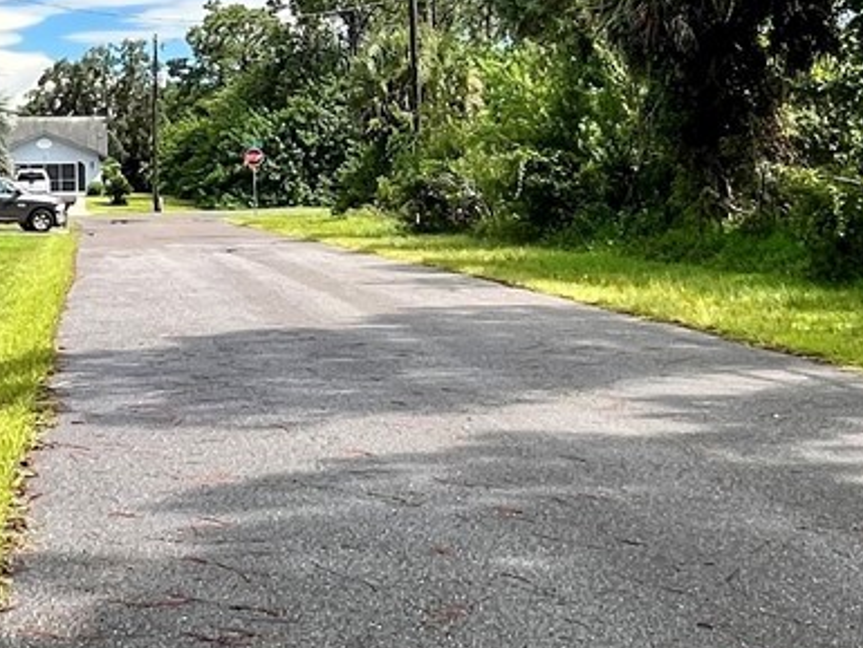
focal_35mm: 54
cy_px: 152
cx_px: 395
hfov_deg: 35.5
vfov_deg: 26.7
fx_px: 1347
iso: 32
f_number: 1.8
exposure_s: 1/927
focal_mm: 1.57
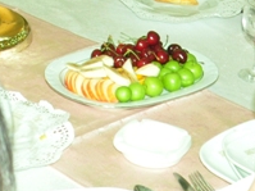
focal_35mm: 140
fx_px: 1031
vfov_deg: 10.3
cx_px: -47
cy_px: -82
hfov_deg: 13.7
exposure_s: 1/50
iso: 800
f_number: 6.3
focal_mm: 18
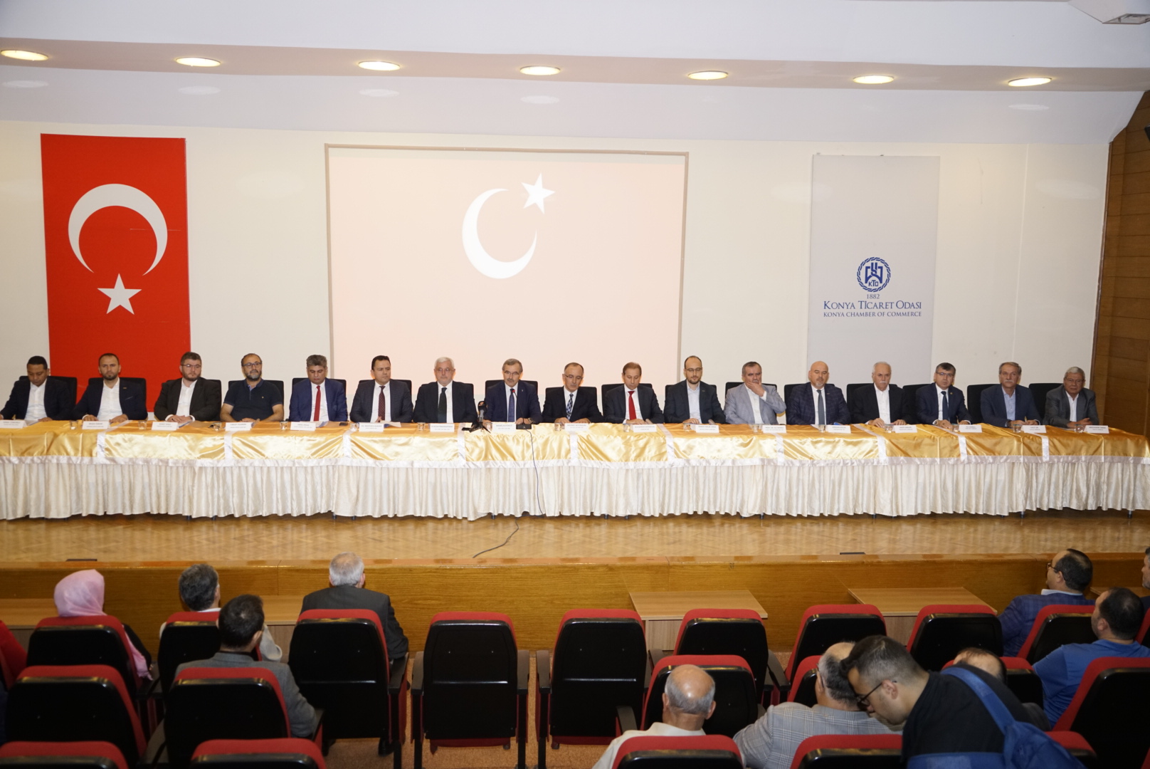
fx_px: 1023
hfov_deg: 58.7
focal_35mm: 32
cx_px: 575
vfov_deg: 41.2
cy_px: 384
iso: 2000
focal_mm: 32
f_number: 4
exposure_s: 1/60
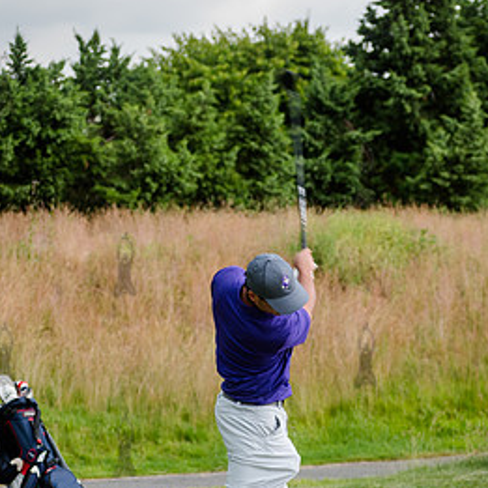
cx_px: 365
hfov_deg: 11.5
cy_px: 354
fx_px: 2408
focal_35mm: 151
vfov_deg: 11.5
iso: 400
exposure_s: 1/500
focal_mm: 80
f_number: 3.5
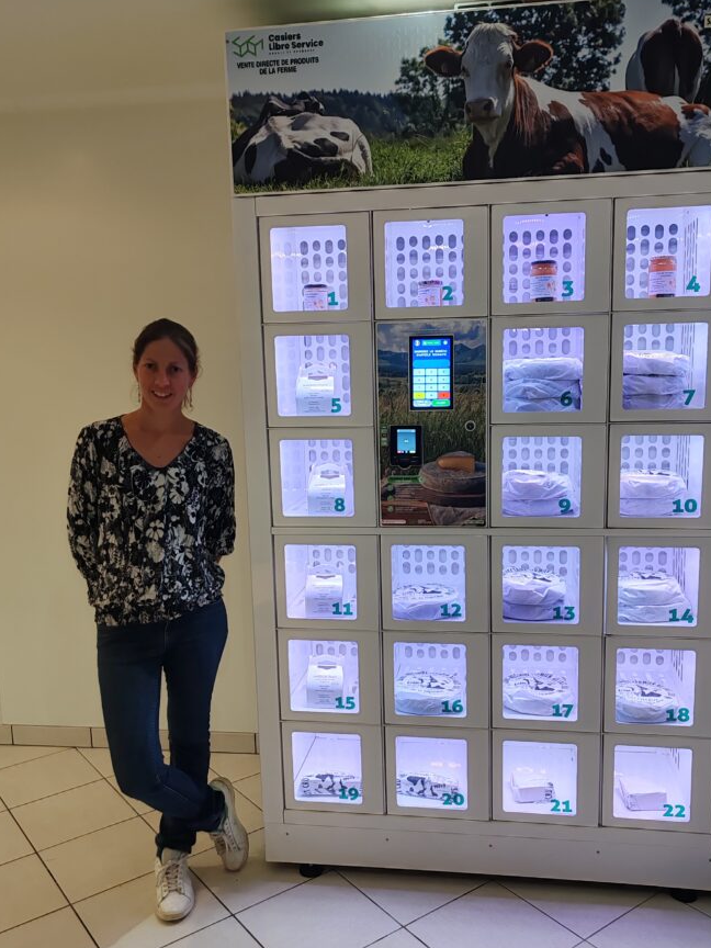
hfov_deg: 44.1
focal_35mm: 32
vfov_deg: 56.8
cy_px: 500
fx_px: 876
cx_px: 374
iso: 640
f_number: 1.9
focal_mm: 6.12
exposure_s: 1/100
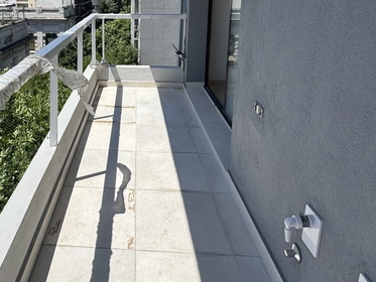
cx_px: 113
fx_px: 326
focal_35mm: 30
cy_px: 48
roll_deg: -0.2
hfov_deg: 58.0
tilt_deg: -11.5
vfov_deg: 44.1
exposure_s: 1/2415
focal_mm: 2.22
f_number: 2.2
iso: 50
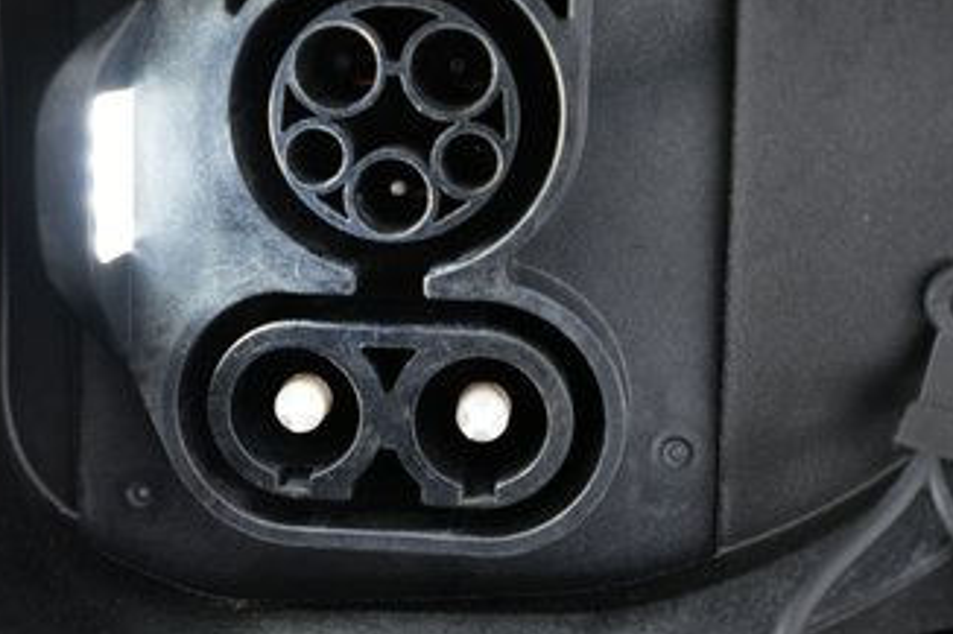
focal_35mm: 55
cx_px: 424
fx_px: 1455
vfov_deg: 24.4
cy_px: 193
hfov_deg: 36.2
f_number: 2.8
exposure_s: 1/30
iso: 800
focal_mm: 28
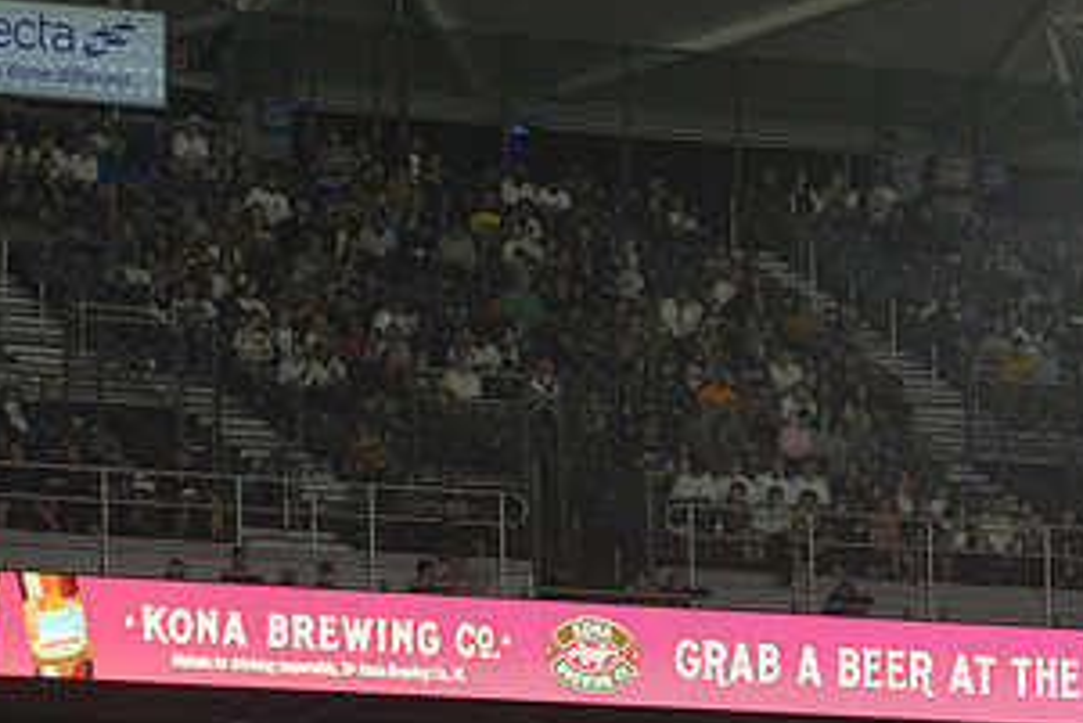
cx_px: 680
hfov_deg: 7.1
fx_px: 8698
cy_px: 649
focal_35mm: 289
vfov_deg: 4.8
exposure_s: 1/1250
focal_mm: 150
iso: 3200
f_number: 4.5
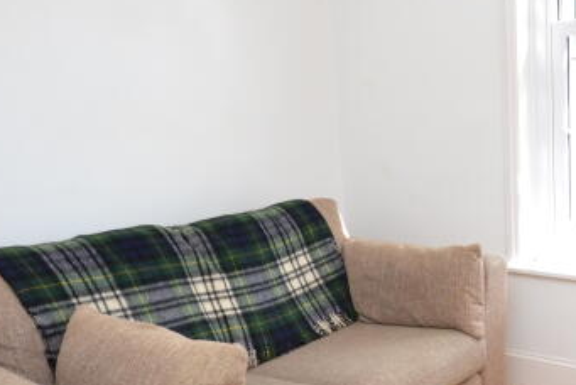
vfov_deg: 29.9
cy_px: 217
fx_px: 721
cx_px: 517
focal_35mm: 45
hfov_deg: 40.3
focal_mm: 10
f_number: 6.3
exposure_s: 1/160
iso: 400
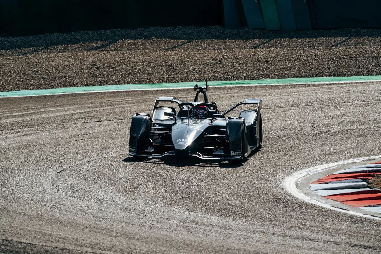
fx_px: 2667
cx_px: 190
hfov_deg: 8.2
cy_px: 127
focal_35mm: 252
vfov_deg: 5.5
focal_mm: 252
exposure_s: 1/400
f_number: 9
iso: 100
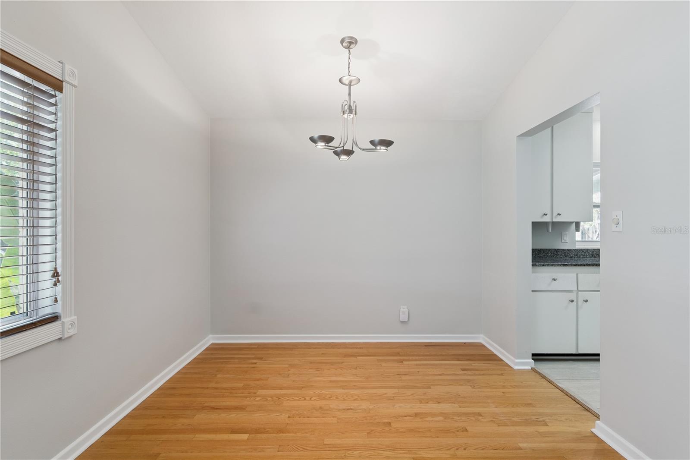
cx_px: 345
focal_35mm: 18
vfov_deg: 67.4
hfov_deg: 90.0
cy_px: 230
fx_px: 345
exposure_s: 1/30
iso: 800
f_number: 8
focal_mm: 18
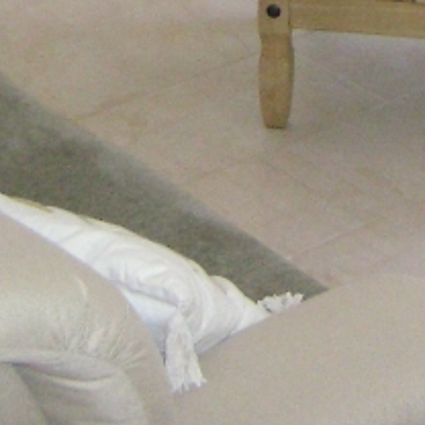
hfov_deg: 10.0
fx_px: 2389
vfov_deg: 9.6
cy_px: -343
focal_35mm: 172
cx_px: 490
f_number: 2.8
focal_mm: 8
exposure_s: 1/640
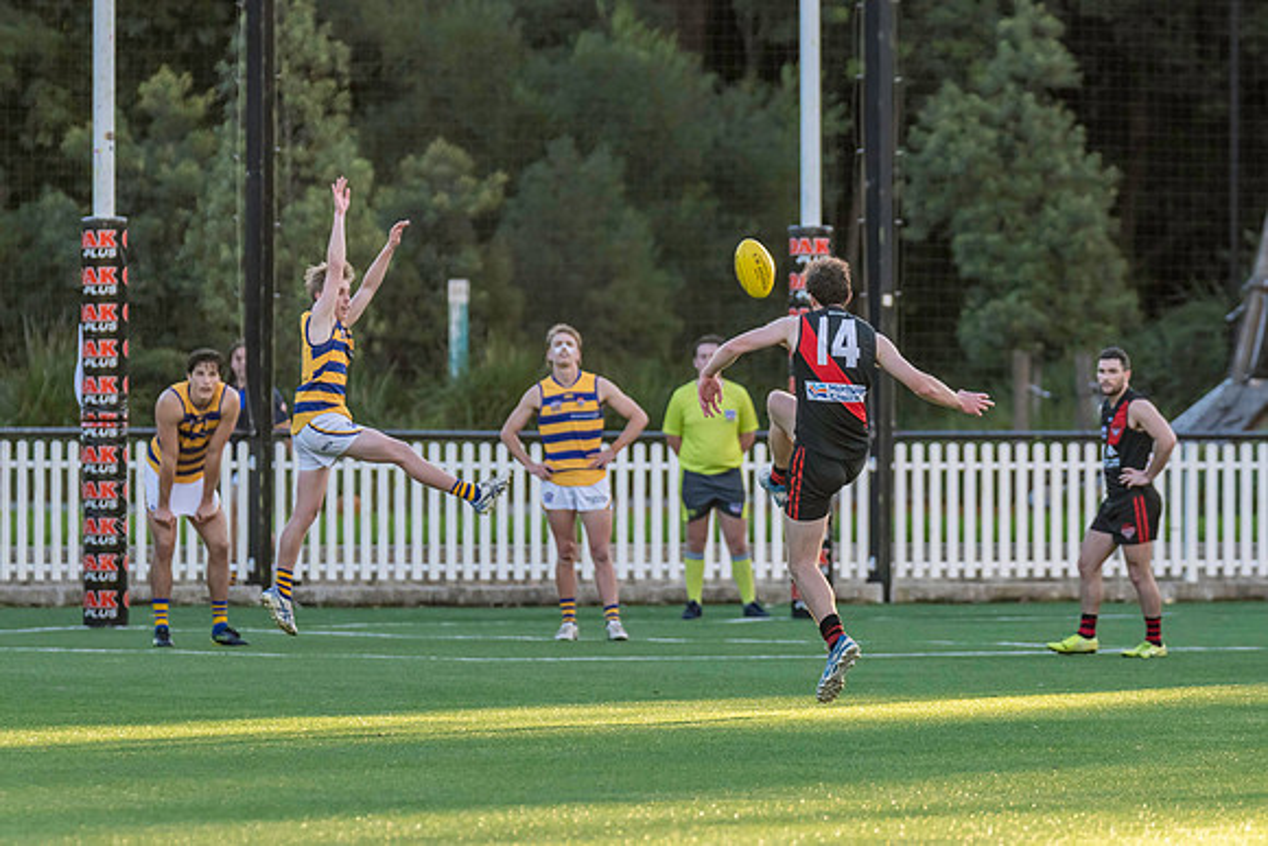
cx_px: 829
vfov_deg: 3.2
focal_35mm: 427
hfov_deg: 4.8
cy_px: 386
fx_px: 15059
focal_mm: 270
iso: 800
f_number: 4
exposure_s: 1/2000
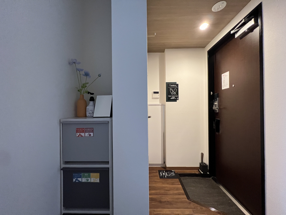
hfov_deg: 106.2
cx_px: 143
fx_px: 107
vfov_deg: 89.9
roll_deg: +0.3
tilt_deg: +0.7
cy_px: 108
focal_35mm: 13
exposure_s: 1/60
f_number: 1.8
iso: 400
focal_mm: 1.57
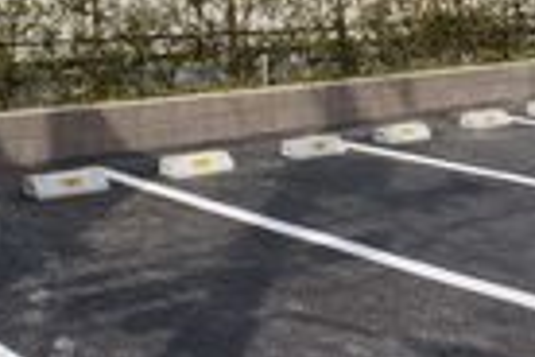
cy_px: -256
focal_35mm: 87
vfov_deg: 14.2
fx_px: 1293
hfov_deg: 22.9
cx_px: 81
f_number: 11
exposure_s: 1/60
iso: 100
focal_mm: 16
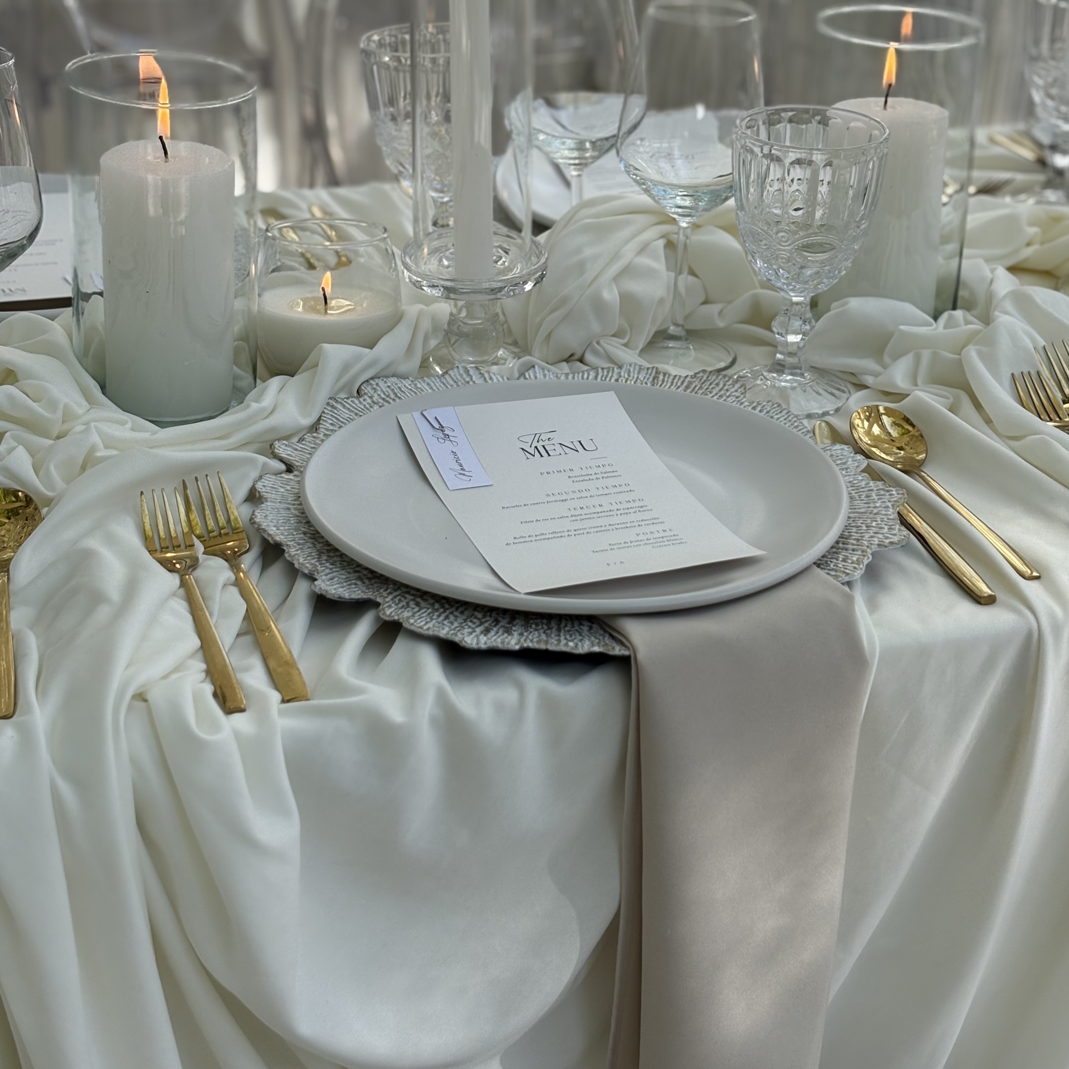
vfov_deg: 25.7
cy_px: 427
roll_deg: -2.1
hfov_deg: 25.7
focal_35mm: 67
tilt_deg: -24.6
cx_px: 583
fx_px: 2341
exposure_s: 1/747
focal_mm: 5.96
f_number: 1.6
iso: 50
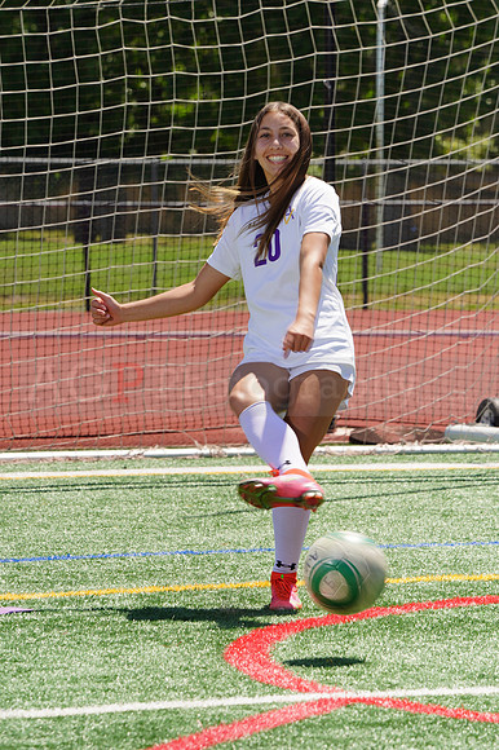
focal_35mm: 247
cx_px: 250
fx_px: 5141
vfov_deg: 8.3
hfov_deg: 5.6
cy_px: 375
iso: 200
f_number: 13
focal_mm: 247
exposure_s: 1/250
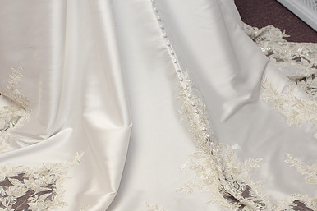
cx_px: 205
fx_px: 642
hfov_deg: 27.6
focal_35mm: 73
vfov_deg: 18.6
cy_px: 141
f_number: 3.5
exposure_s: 1/160
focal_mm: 35
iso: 450
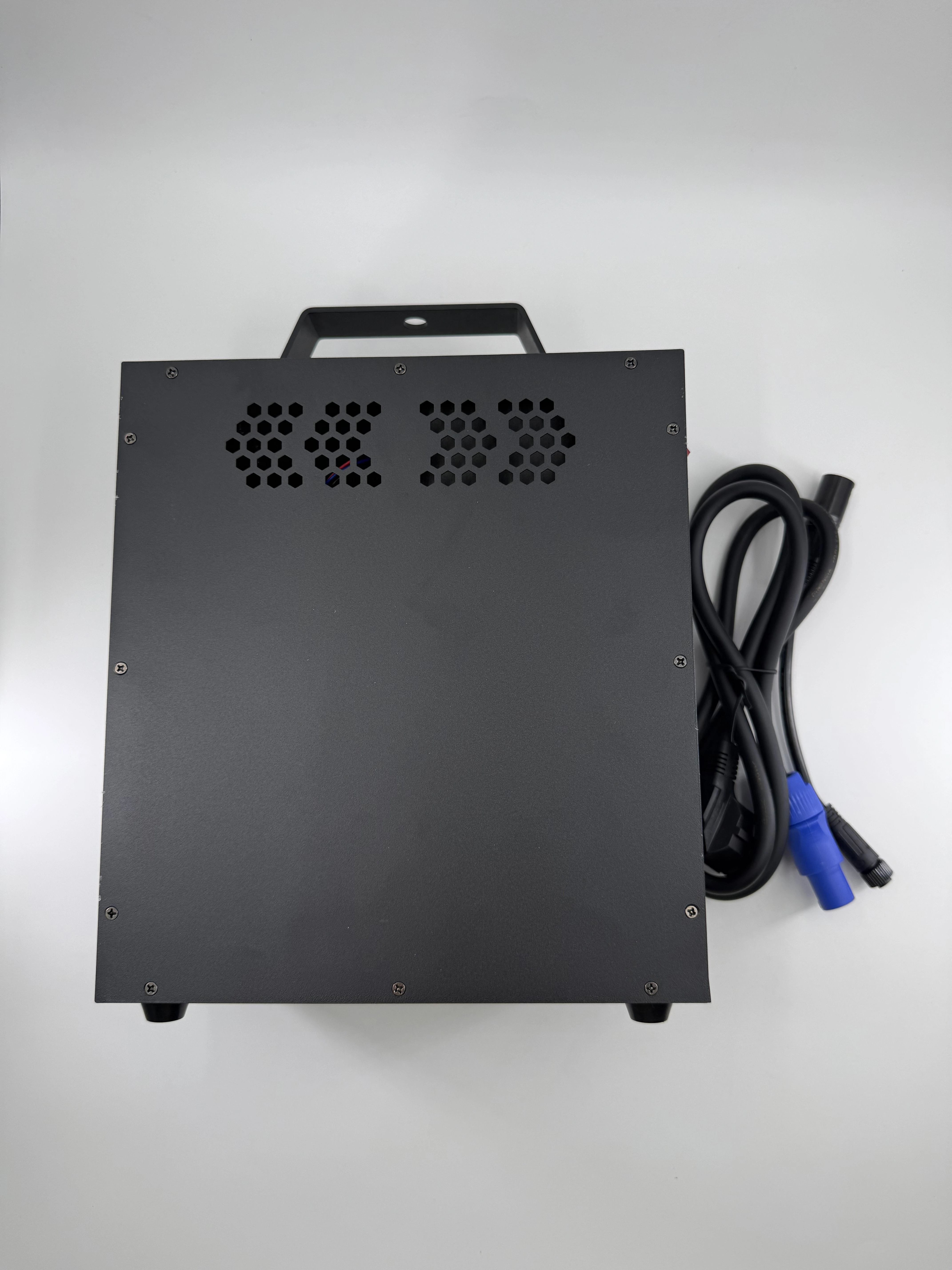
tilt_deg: -82.2
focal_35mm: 24
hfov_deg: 56.8
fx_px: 880
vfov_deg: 71.6
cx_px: 476
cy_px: 635
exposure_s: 1/888
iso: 80
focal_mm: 6.76
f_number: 1.78
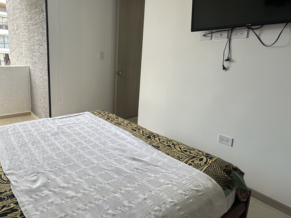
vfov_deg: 58.7
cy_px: 96
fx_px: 193
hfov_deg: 72.6
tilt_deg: -8.7
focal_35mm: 23
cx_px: 108
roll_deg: -3.2
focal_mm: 2.22
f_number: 2.2
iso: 40
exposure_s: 1/128
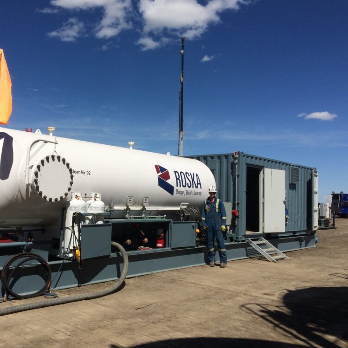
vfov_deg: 47.2
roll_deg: -0.6
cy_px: 173
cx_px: 129
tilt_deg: +4.6
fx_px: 398
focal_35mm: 35
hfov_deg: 46.8
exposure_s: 1/4566
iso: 32
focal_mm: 4.15
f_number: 2.2
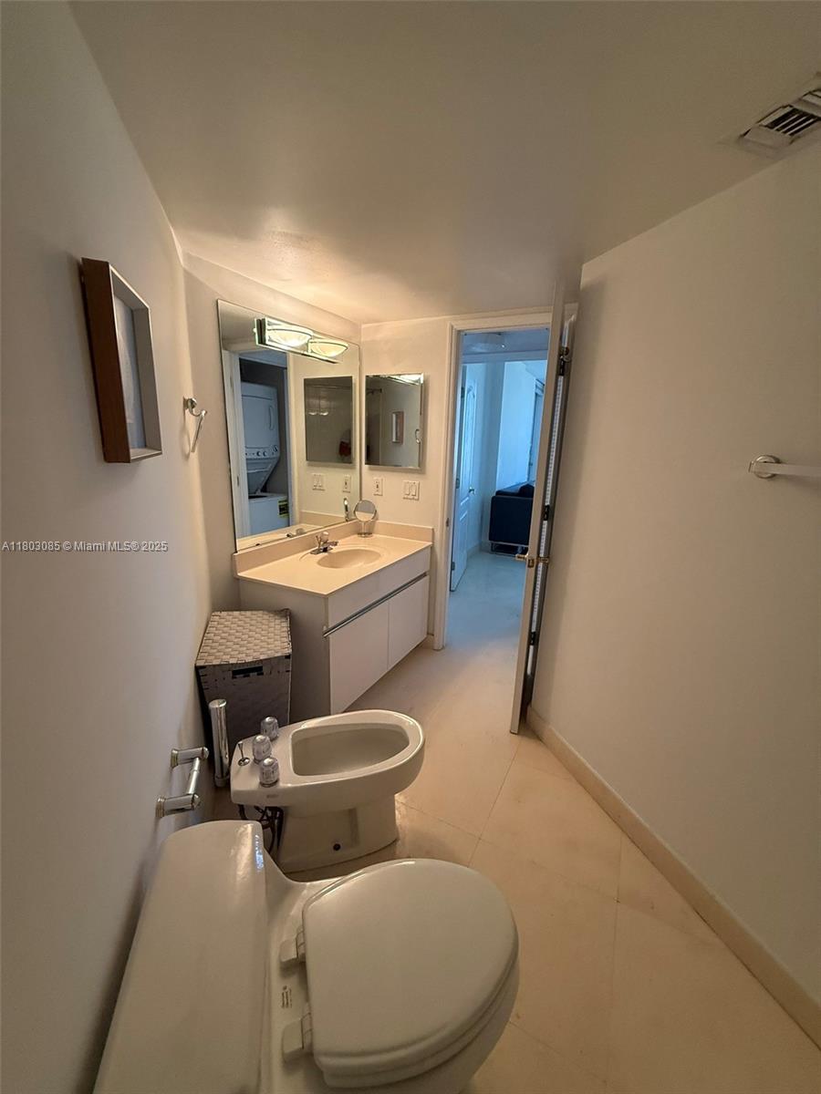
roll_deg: -1.6
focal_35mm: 14
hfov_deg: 85.7
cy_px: 547
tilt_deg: -12.4
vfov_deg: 102.1
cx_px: 410
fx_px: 443
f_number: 2.2
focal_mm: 2.22
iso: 250
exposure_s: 1/120
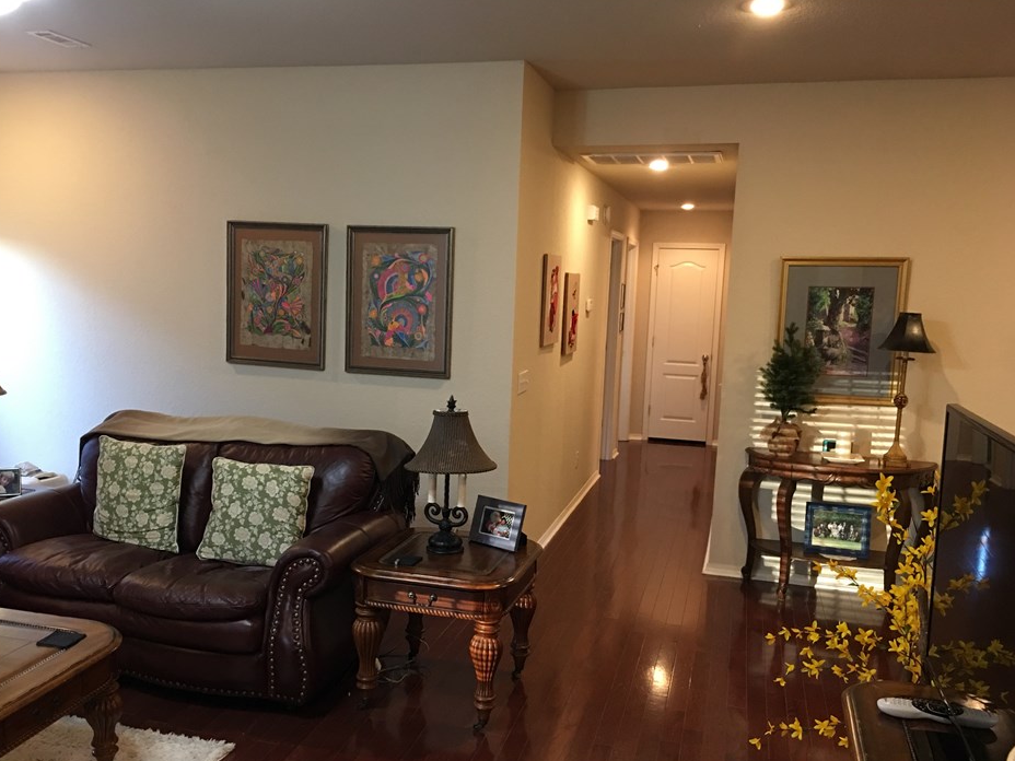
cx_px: 474
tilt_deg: -5.7
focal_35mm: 32
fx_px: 938
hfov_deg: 56.8
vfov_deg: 44.1
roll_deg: -1.8
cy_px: 409
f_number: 2.2
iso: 80
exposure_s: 1/15
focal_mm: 4.15
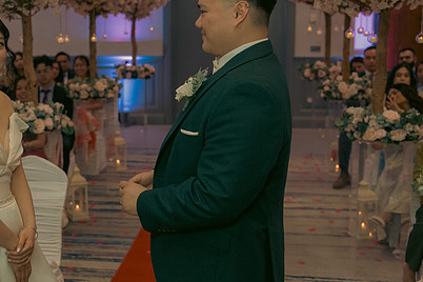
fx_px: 728
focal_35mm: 62
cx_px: 120
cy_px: 117
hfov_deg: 31.9
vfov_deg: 21.9
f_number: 3.5
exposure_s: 1/160
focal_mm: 43
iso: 2500
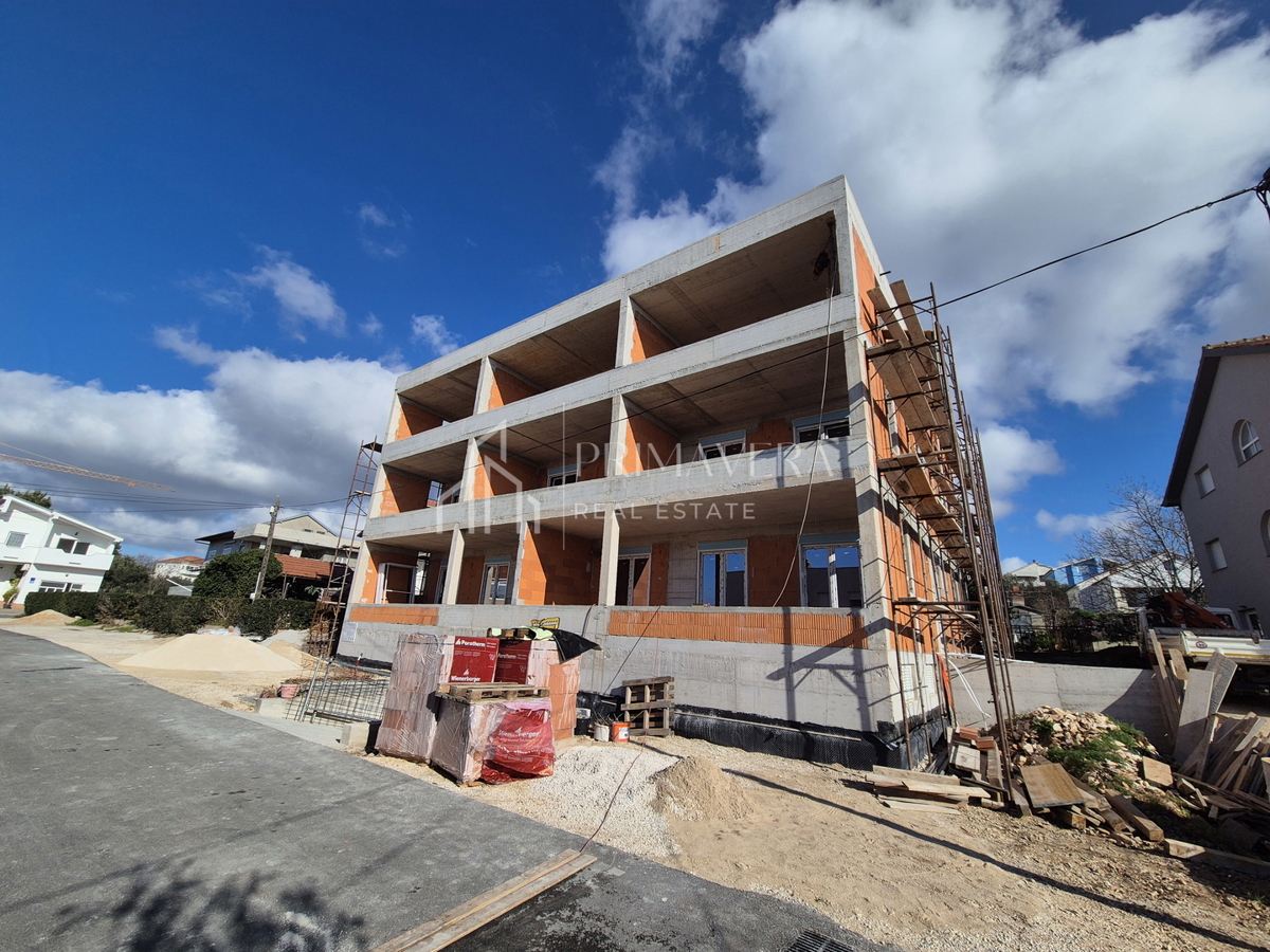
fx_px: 477
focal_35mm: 13
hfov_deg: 106.2
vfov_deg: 89.9
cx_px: 635
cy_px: 476
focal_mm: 2.2
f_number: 2.2
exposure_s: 1/3648
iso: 50
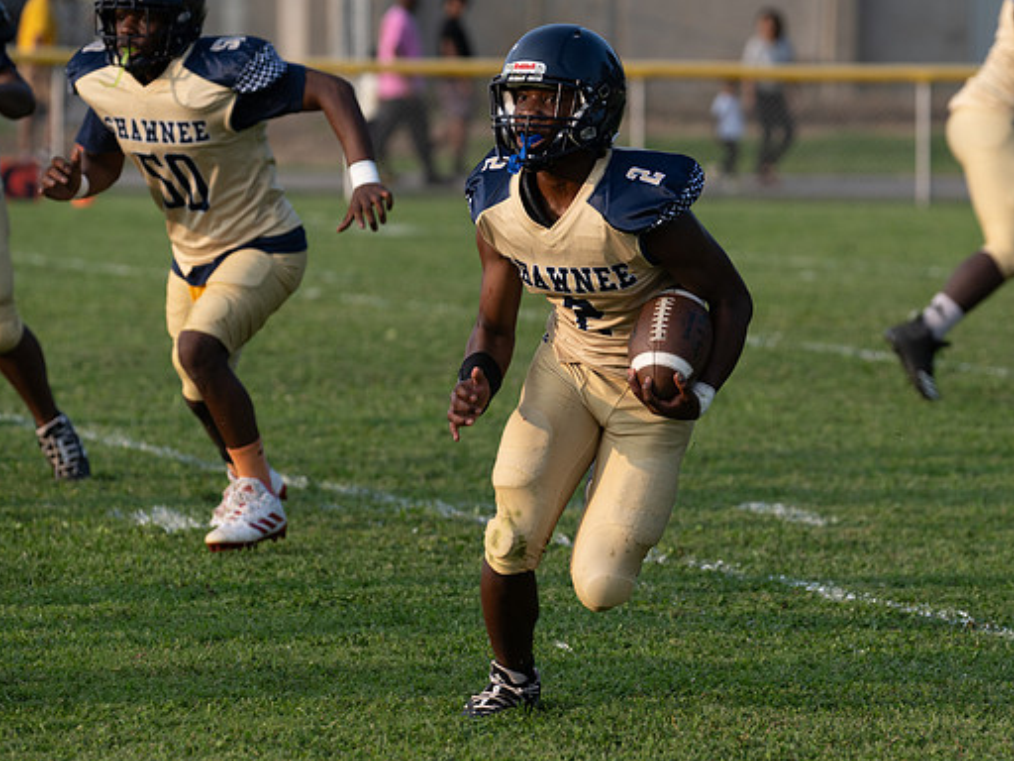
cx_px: 594
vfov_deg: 5.9
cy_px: 395
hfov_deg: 7.9
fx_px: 7323
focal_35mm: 250
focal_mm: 210
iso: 360
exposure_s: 1/1000
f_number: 4.5
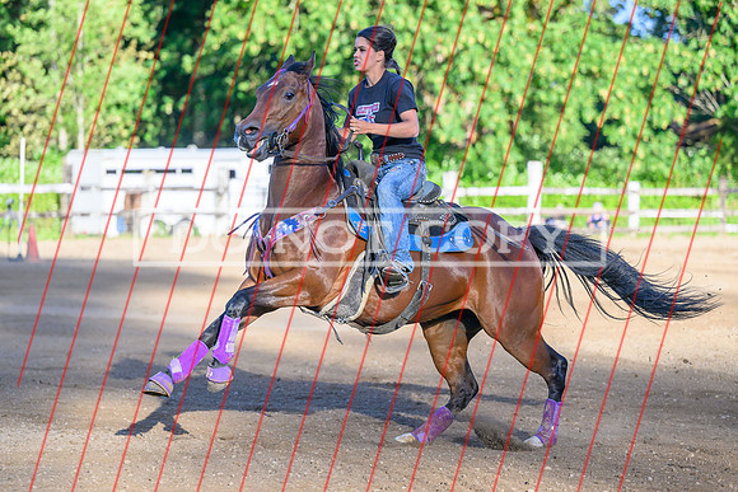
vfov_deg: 10.5
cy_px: 253
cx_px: 367
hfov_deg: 15.6
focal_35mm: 131
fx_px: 2689
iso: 320
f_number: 2.8
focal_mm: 110
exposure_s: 1/2500
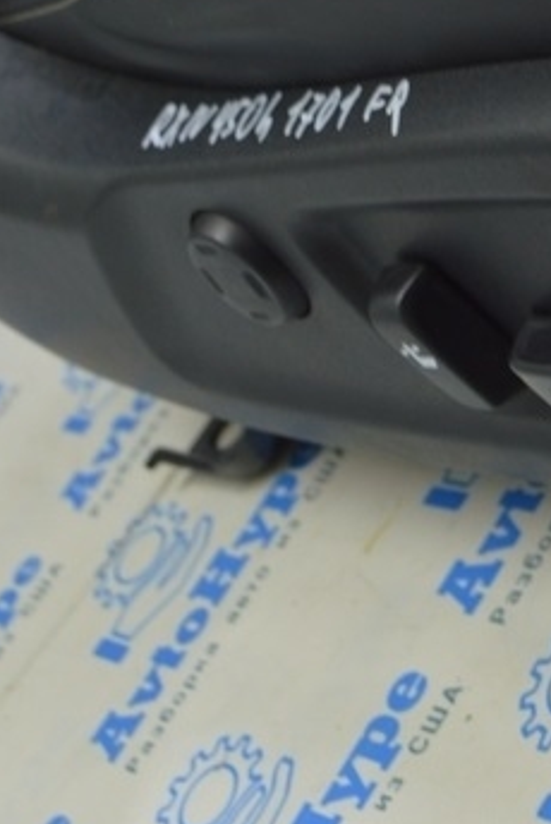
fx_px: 2451
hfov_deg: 12.8
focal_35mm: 107
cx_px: 440
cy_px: 271
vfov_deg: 19.0
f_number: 5.6
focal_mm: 32
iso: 400
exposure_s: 1/20
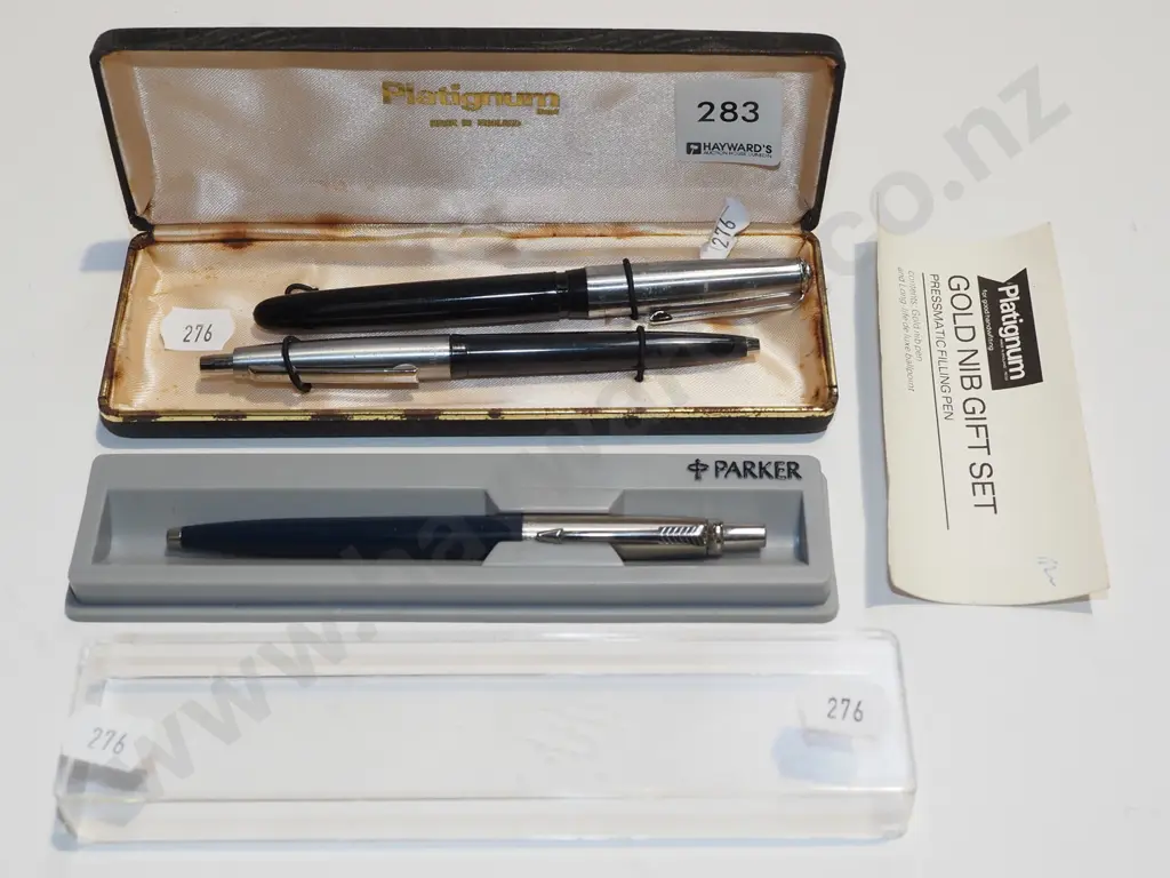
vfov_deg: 34.3
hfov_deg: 44.8
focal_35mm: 42
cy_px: 439
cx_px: 585
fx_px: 1420
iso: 640
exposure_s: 1/125
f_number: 5.6
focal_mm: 21
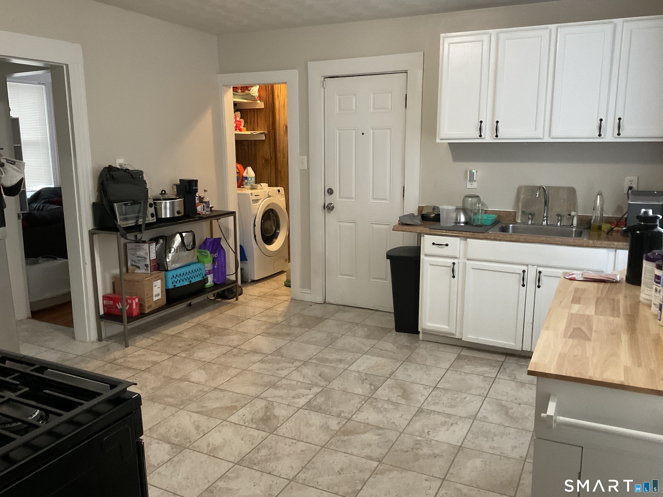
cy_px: 248
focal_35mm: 29
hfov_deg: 61.7
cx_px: 332
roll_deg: -0.9
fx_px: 555
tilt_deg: -10.2
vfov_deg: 48.2
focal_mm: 3
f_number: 1.8
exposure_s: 1/60
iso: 250
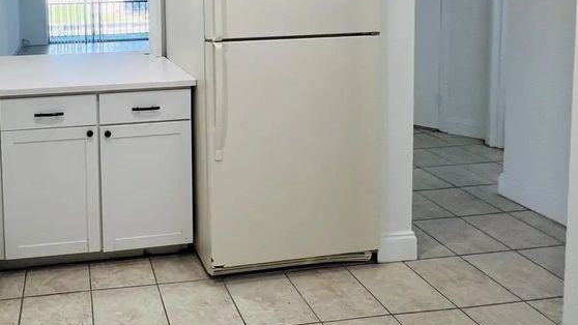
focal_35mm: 26
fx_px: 399
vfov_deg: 39.5
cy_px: 5
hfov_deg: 65.4
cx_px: 116
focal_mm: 1.57
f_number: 1.8
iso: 100
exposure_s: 1/120
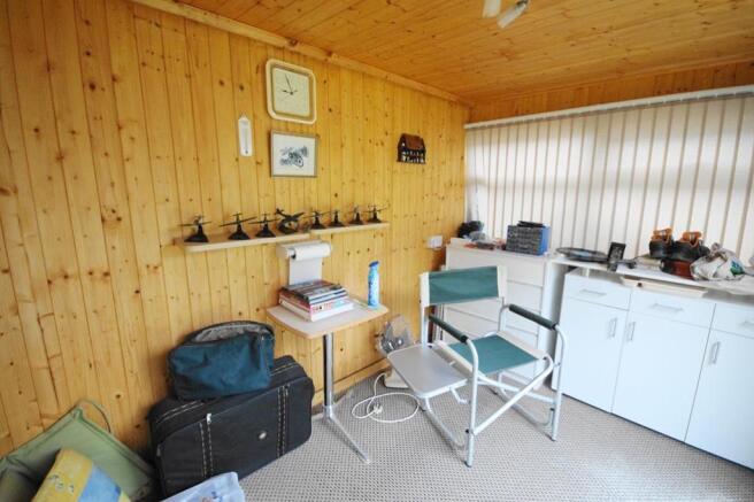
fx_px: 314
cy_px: 251
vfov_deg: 77.3
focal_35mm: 15
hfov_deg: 100.4
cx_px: 377
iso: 1250
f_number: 4
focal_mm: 10
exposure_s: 1/160
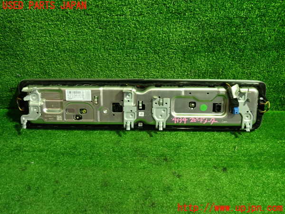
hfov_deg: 60.0
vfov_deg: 46.8
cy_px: 107
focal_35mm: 30
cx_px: 142
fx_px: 247
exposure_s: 1/30
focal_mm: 5.4
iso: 250
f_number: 2.3
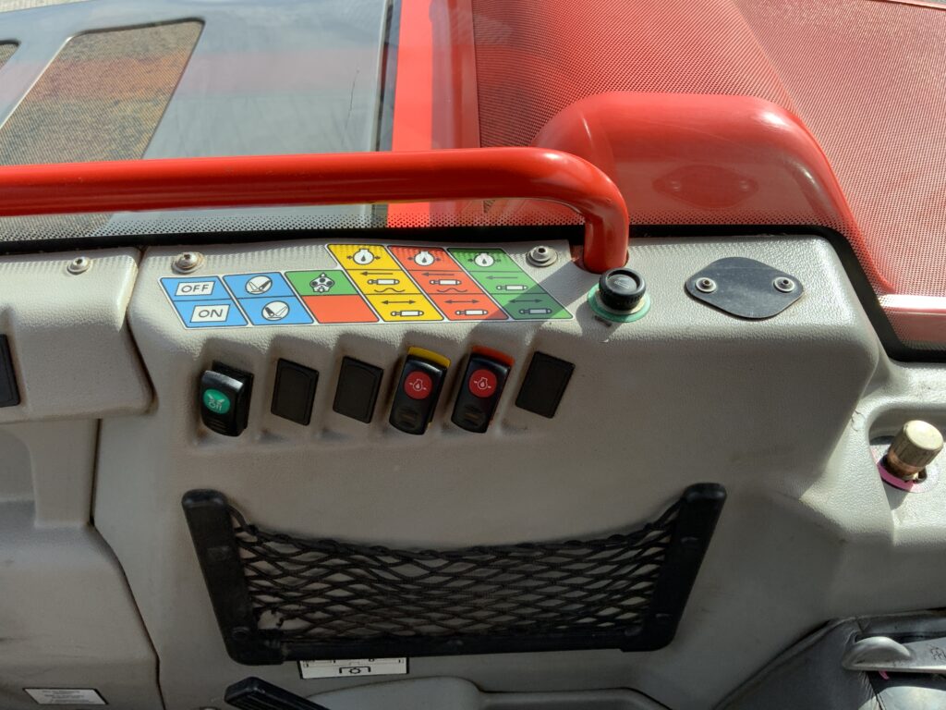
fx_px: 793
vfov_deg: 48.2
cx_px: 473
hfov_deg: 61.7
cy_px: 355
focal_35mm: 29
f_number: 1.8
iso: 16
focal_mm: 3
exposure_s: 1/545
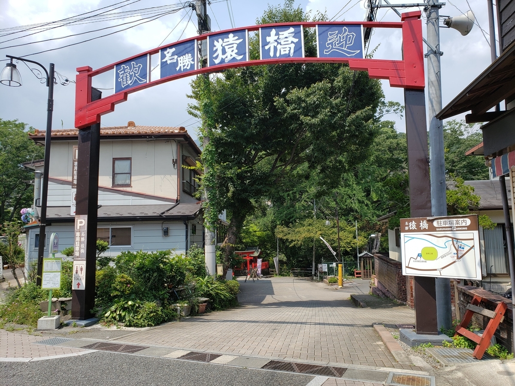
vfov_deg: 53.1
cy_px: 193
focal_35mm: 26
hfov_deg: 67.3
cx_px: 258
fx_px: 387
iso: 50
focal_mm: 4.3
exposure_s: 1/1248
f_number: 2.4
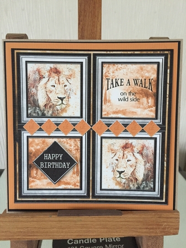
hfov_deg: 48.2
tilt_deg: -18.3
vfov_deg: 61.7
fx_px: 208
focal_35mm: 29
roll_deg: -0.4
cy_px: 124
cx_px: 93
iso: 320
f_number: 2.2
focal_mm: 4.15
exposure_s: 1/33
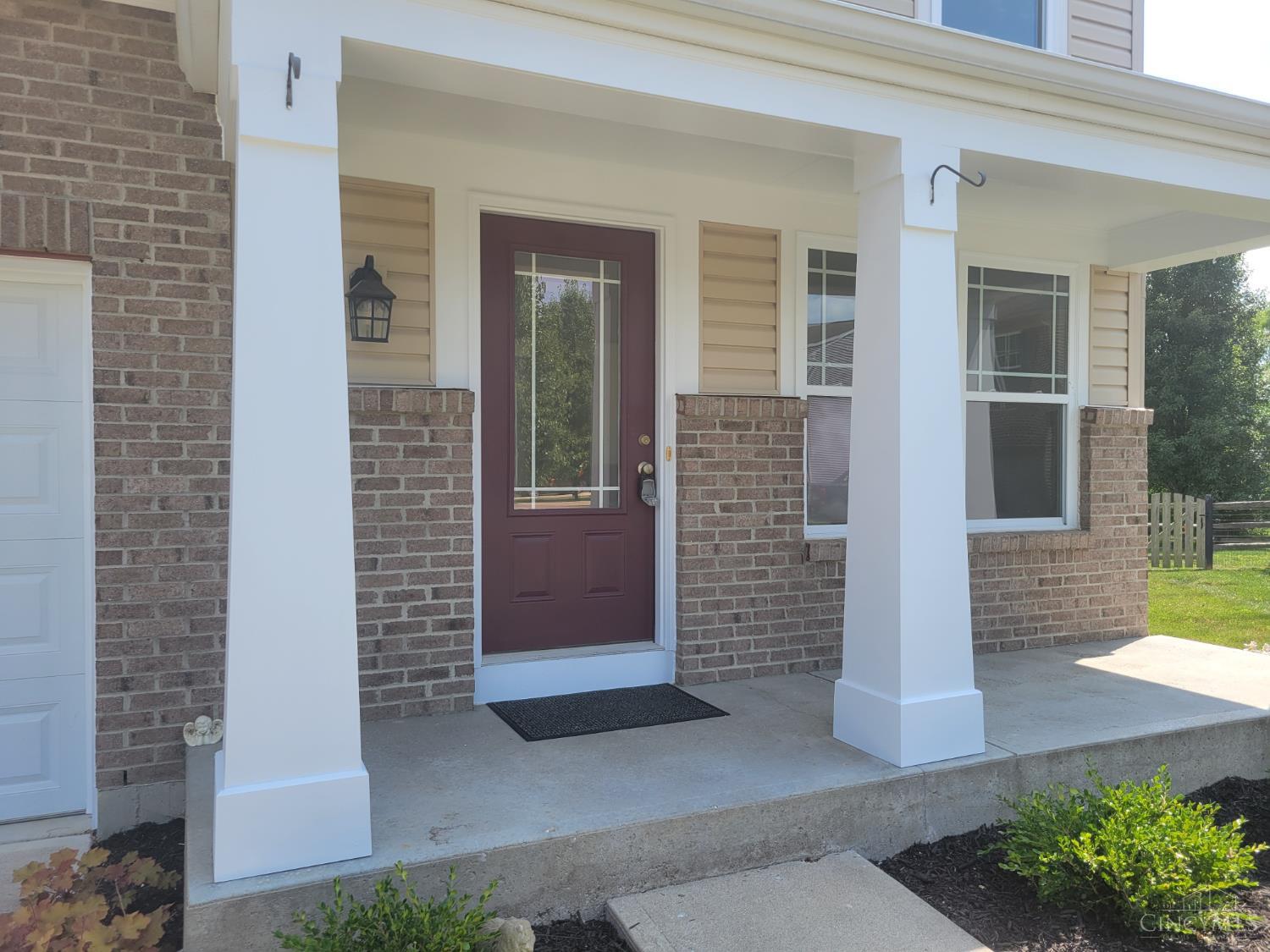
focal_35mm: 26
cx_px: 635
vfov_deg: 53.1
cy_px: 476
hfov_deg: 67.3
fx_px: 954
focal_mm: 5.4
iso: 40
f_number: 1.8
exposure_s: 1/1036
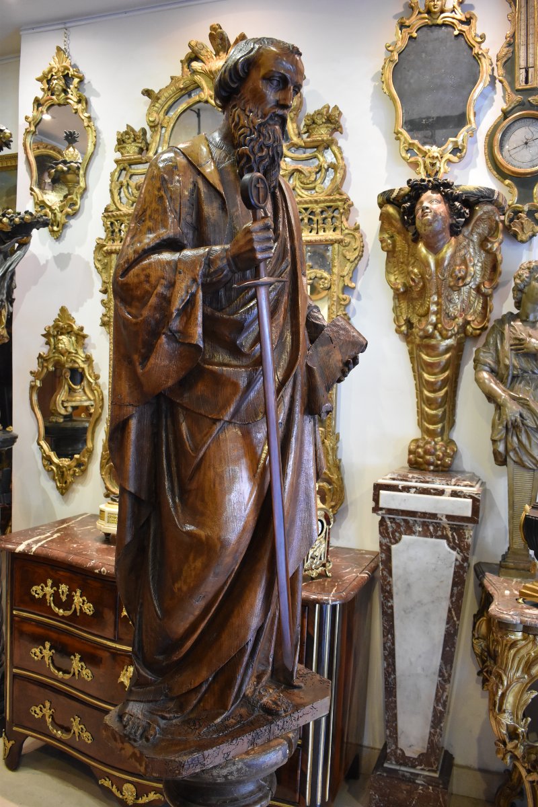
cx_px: 269
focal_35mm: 30
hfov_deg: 43.6
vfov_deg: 61.9
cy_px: 404
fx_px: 672
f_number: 3.8
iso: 2000
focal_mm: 20
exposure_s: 1/60
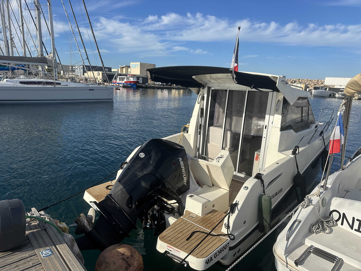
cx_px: 180
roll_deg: -0.7
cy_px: 136
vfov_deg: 56.8
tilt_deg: -11.9
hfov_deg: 71.6
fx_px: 250
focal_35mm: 24
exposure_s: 1/5848
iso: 80
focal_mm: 6.86
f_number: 1.78
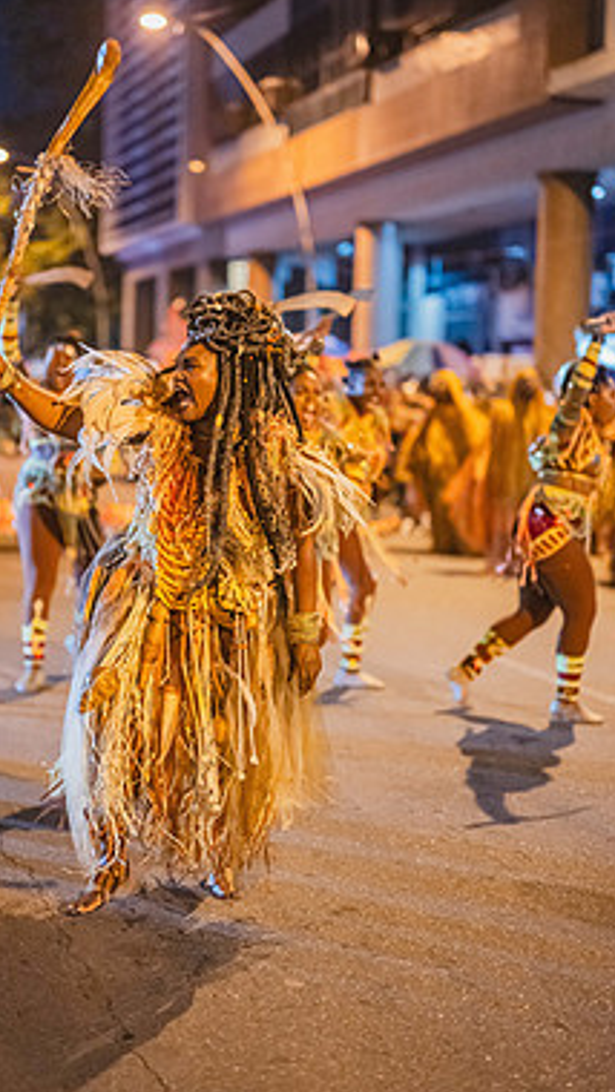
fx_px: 1796
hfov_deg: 19.4
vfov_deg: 33.8
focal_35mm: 62
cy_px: 523
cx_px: 218
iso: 6400
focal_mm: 50
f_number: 1.2
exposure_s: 1/320
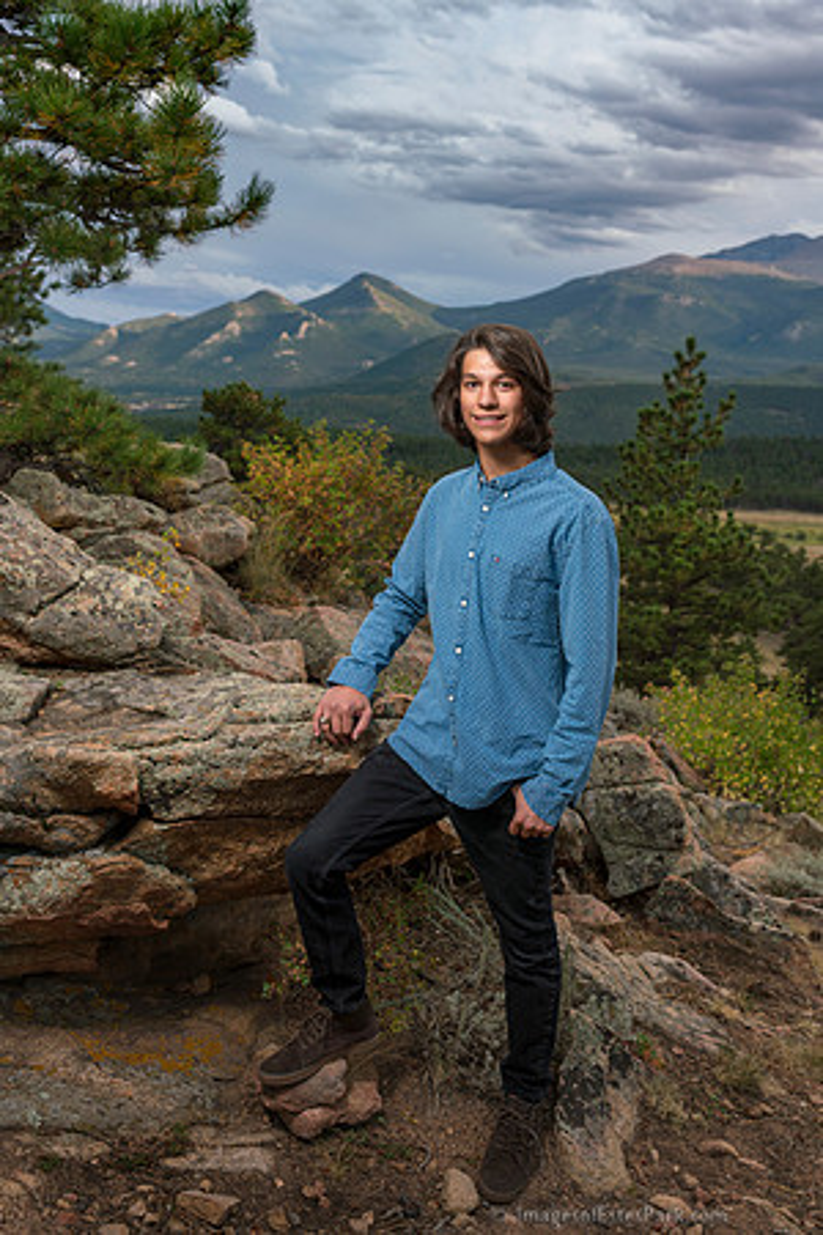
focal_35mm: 35
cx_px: 412
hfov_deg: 37.9
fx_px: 1200
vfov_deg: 54.4
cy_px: 618
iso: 100
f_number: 5
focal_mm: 35
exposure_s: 1/320
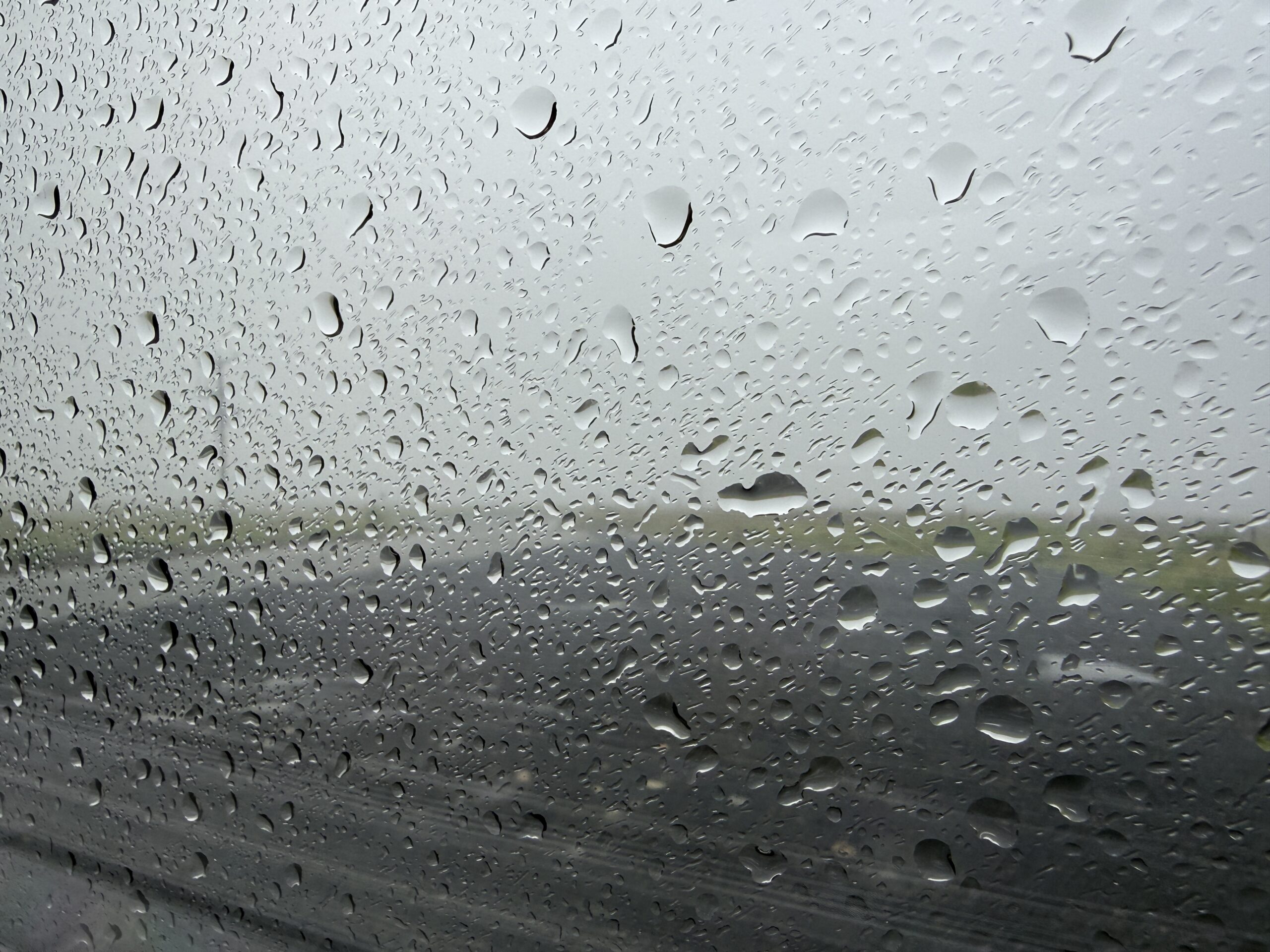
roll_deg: +0.2
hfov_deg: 71.6
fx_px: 881
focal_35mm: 24
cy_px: 476
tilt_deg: -0.7
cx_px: 635
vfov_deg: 56.8
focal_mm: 2.22
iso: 40
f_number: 2.2
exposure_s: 1/488
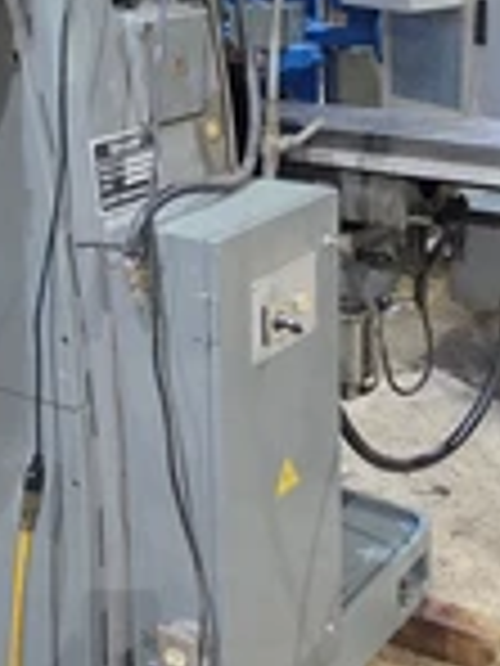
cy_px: 135
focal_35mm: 62
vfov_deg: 30.5
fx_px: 1194
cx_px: 212
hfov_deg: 23.6
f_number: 1.4
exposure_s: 1/120
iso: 640
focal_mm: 6.5
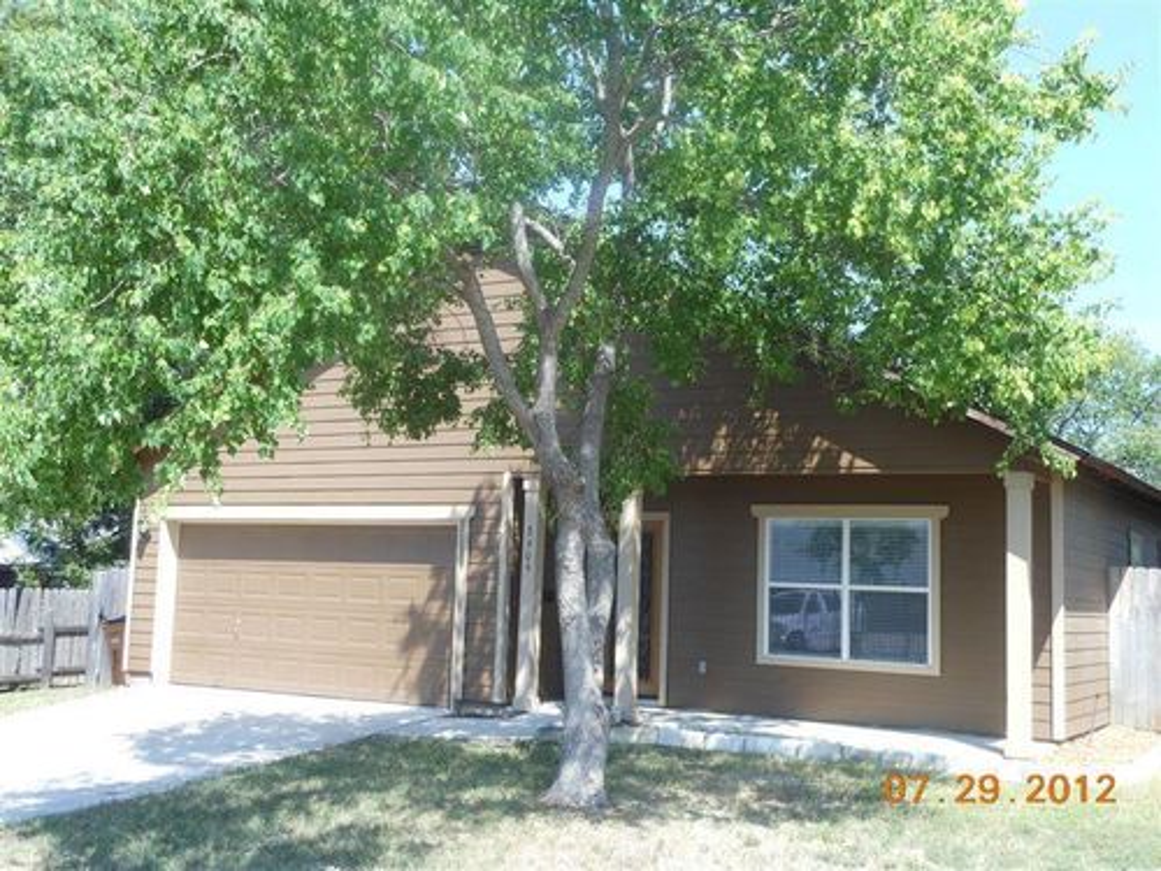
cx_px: 580
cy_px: 436
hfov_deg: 47.9
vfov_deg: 36.8
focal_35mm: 39
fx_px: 1308
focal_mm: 6.9
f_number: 4.3
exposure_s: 1/160
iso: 80
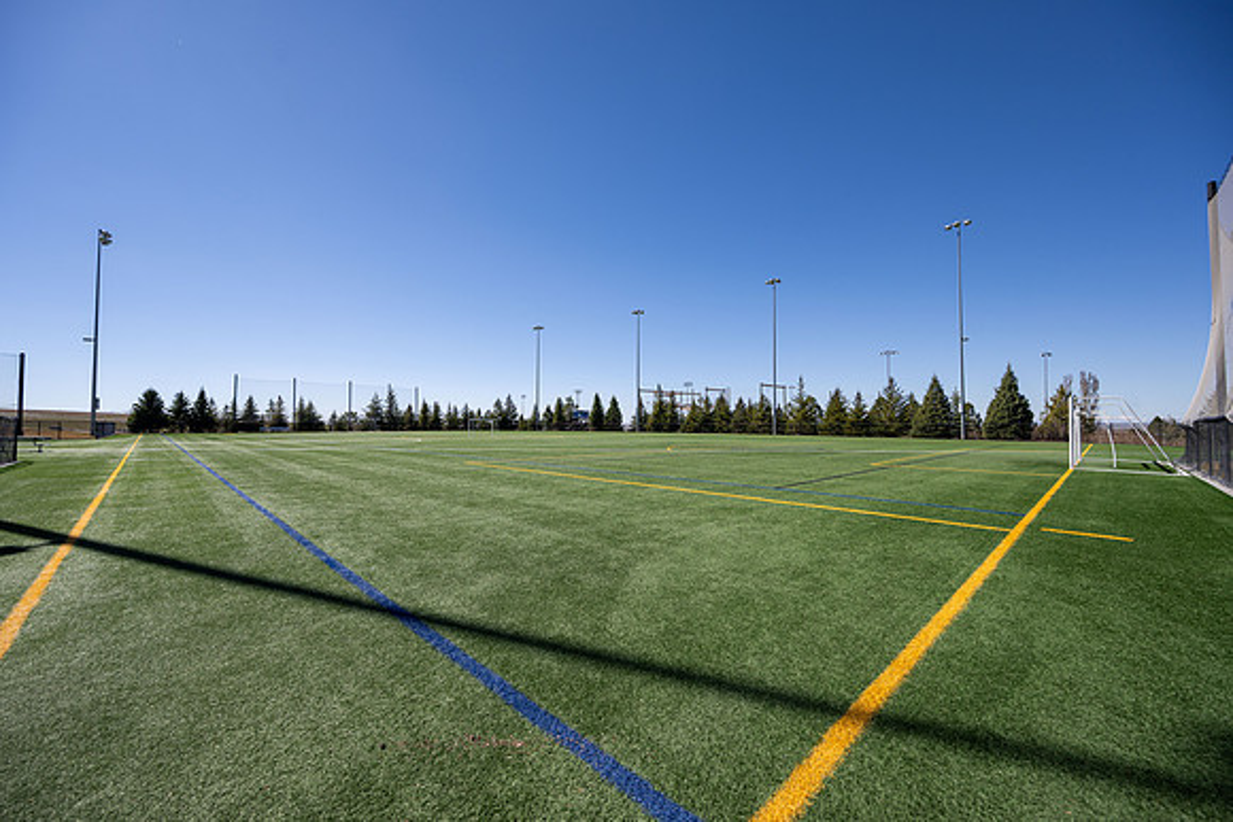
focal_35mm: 14
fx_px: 480
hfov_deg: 104.2
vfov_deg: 81.2
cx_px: 616
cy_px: 411
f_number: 5.6
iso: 100
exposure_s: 1/800
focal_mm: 14
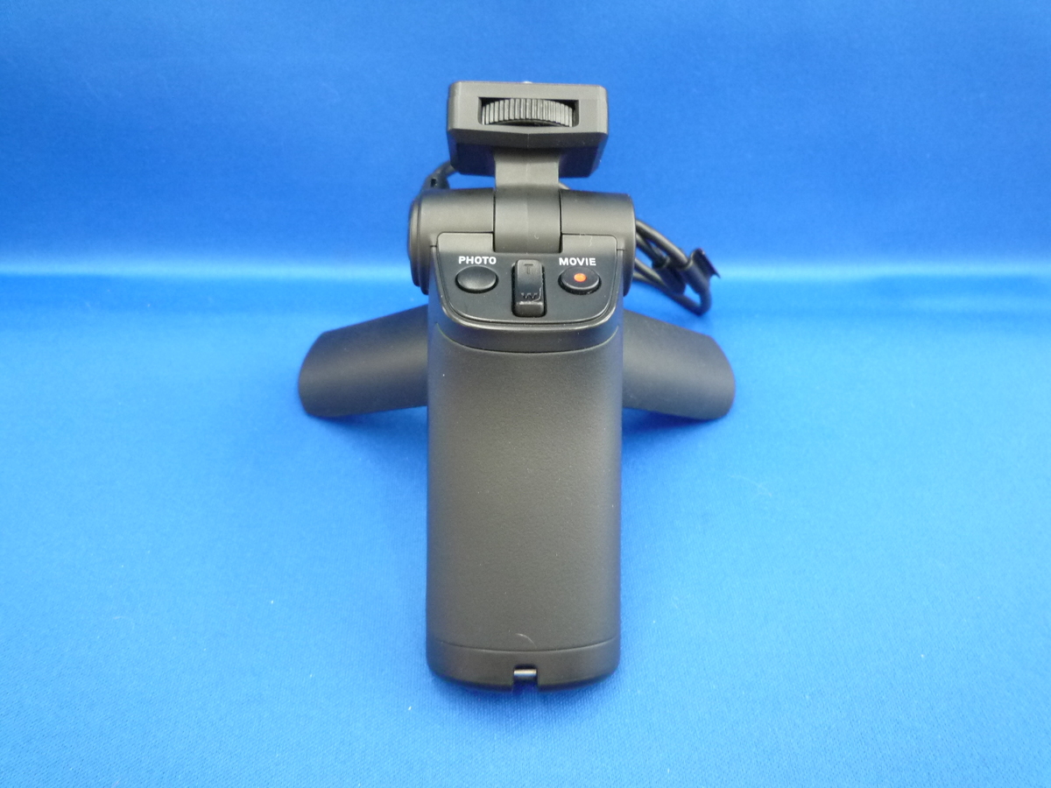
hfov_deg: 69.4
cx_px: 526
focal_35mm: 25
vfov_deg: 54.9
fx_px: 759
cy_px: 394
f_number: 2.8
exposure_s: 1/30
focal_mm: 4.4
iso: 400
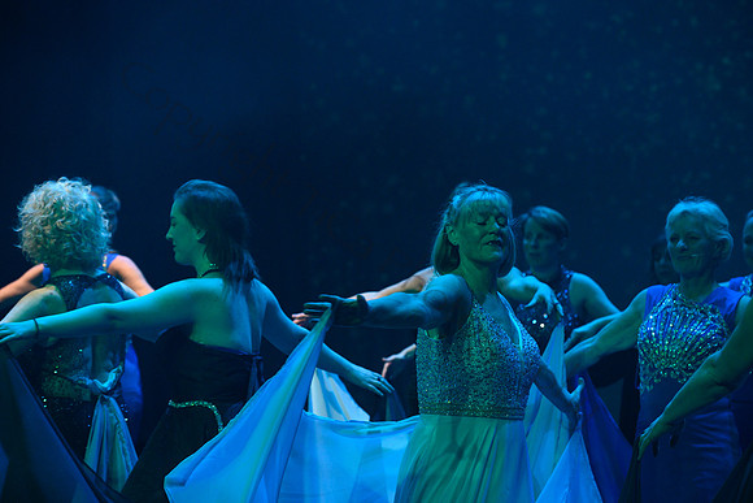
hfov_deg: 20.0
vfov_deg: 13.4
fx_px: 2134
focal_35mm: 102
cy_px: 252
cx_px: 376
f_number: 3.5
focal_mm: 102
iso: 1250
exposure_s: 1/160
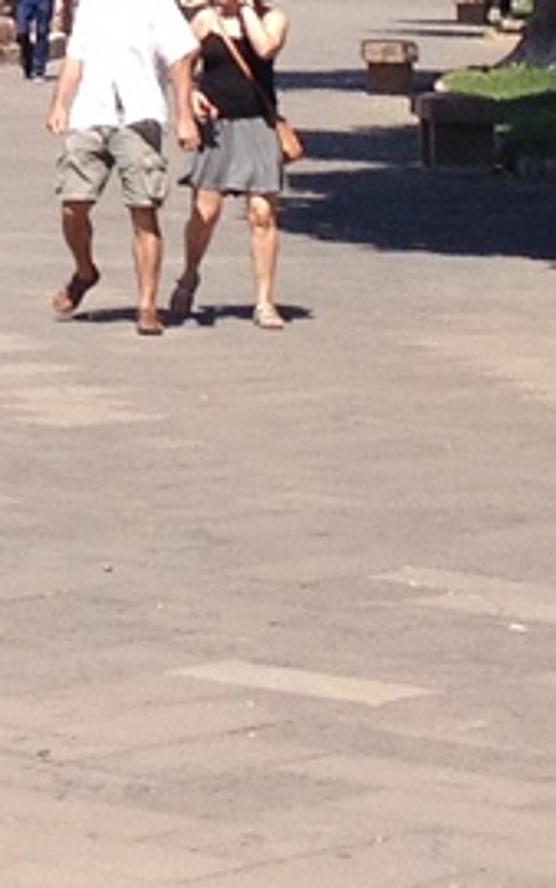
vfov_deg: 9.3
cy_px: -434
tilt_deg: +0.9
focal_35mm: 220
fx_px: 5328
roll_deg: -0.1
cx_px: -398
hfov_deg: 5.9
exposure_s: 1/1453
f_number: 2.4
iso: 50
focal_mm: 4.28
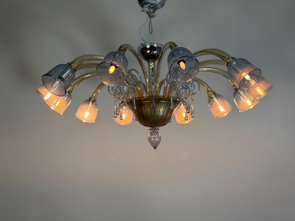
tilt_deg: +9.1
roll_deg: +1.3
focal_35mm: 48
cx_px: 148
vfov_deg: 30.3
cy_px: 110
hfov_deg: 39.7
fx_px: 409
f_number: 1.78
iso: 100
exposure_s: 1/100
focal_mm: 6.76
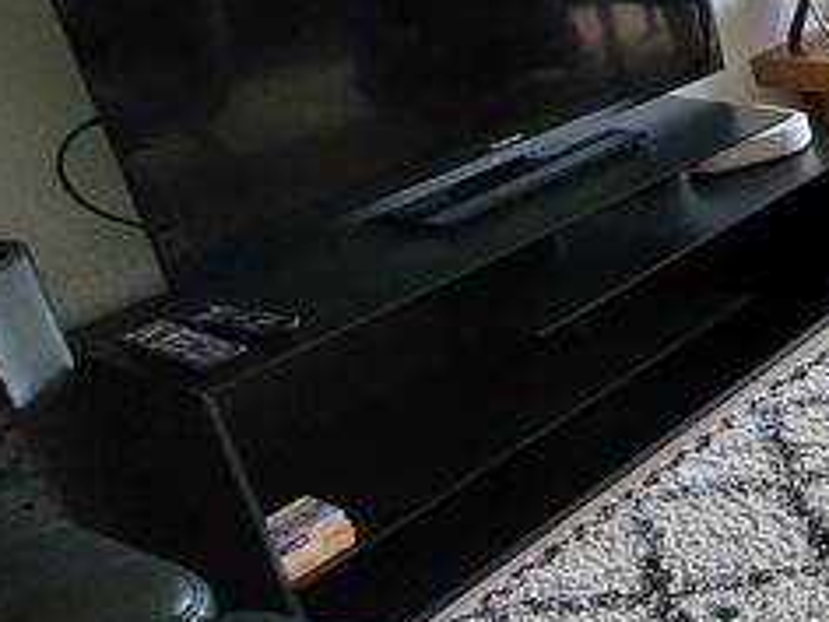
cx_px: 1275
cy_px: 32
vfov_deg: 31.0
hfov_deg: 27.5
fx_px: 1054
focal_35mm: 44
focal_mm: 1.74
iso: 125
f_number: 2.2
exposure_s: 1/50
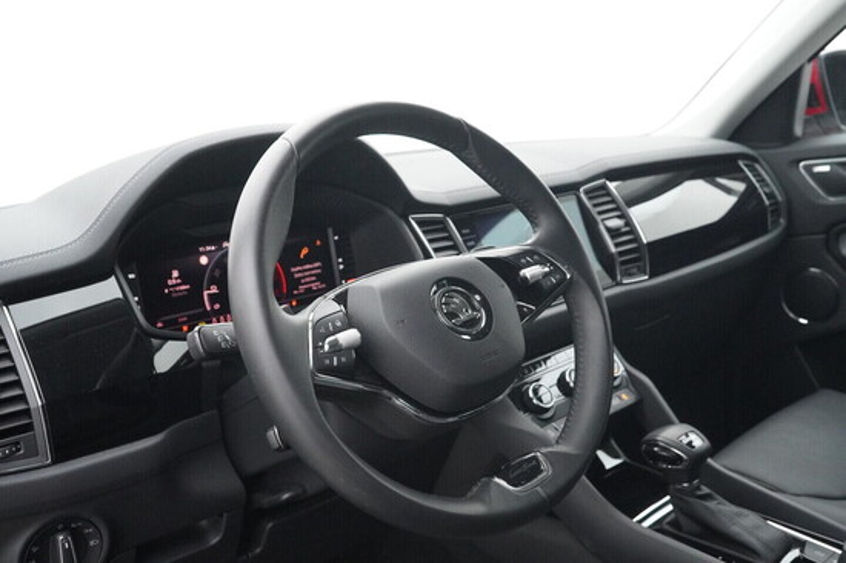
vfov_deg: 36.8
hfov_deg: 53.2
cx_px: 423
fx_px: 845
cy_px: 282
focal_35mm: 36
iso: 6400
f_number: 5.6
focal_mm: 24
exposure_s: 1/320
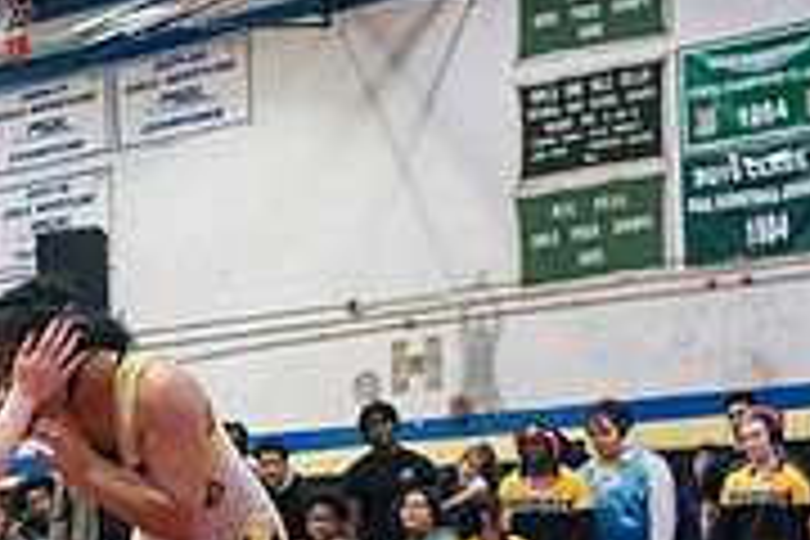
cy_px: 565
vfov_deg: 12.0
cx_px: -104
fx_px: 2542
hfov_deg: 17.4
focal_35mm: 113
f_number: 3.5
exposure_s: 1/400
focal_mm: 35
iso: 6400
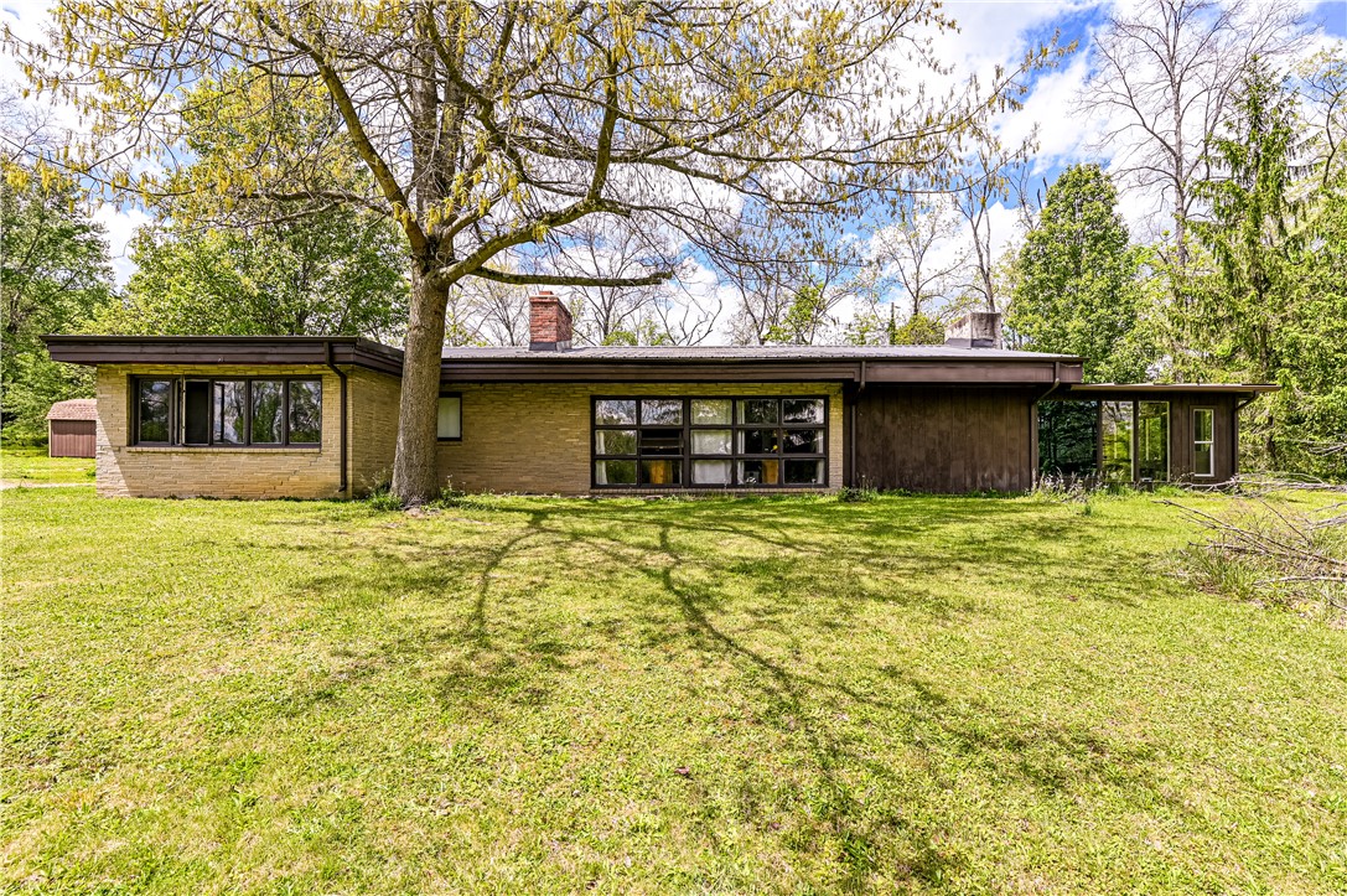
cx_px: 674
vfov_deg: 70.4
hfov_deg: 93.3
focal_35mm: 17
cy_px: 448
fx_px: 636
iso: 100
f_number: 8
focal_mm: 17
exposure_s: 1/160
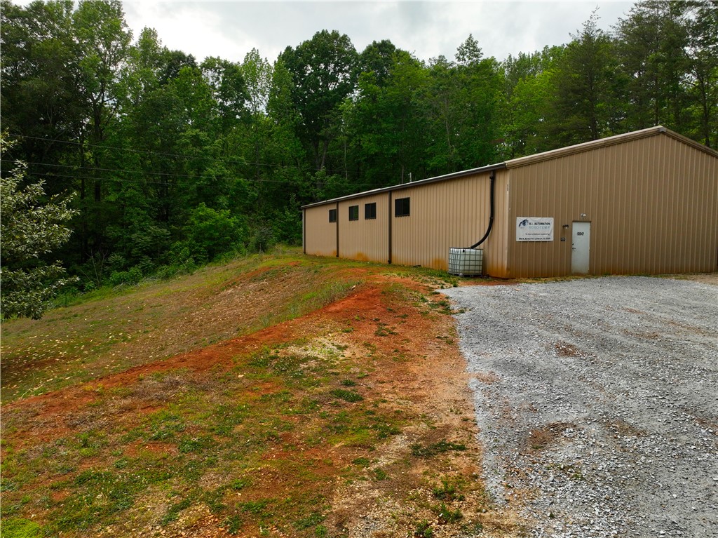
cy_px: 269
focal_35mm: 24
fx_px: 498
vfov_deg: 56.8
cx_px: 359
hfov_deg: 71.6
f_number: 2.8
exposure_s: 1/500
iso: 250
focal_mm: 12.29
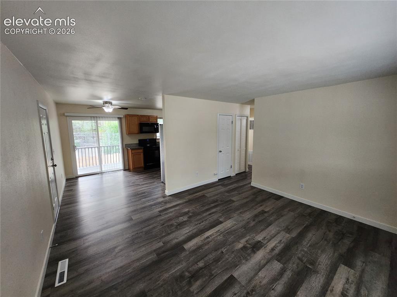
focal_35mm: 13
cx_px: 198
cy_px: 148
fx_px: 149
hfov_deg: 106.2
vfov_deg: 89.9
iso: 200
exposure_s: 1/60
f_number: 2.2
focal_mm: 1.74
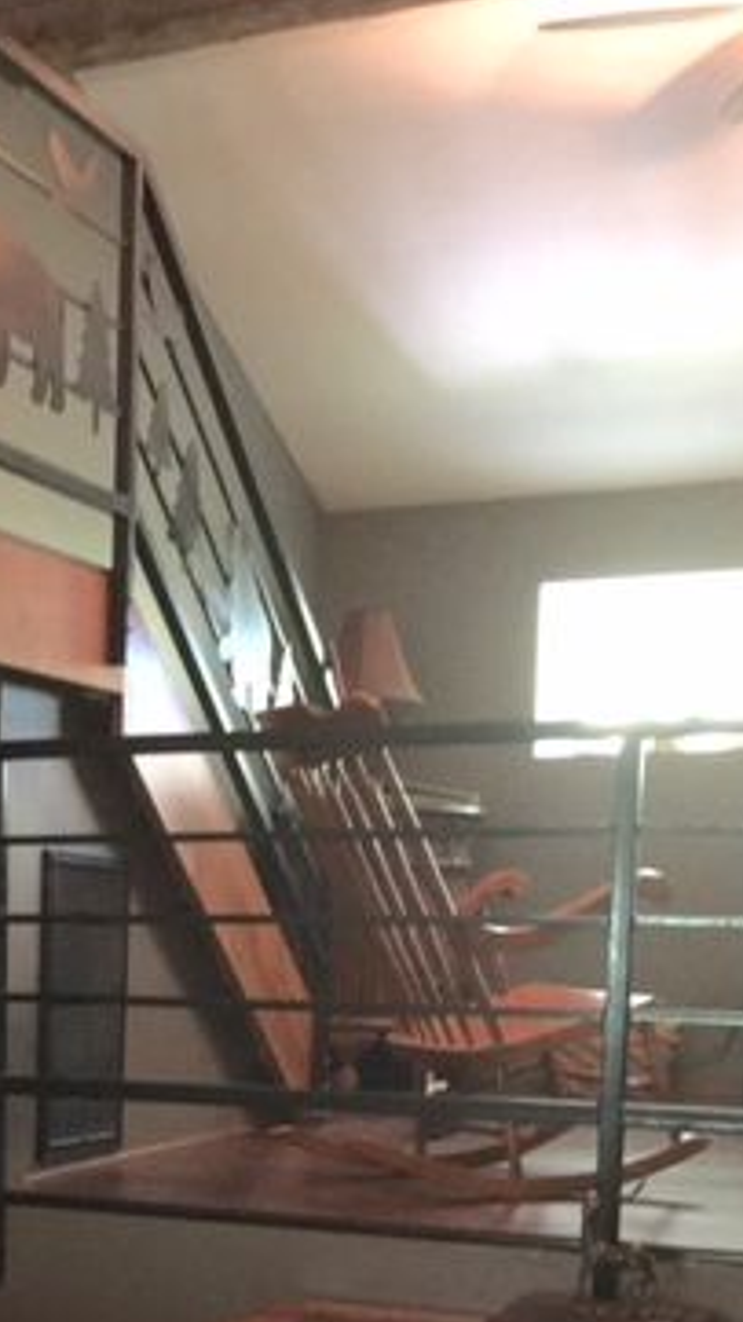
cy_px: 1121
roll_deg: -0.7
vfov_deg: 35.6
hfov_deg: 21.0
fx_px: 1962
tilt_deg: -5.7
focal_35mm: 56
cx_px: 70
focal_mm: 4.15
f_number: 2.2
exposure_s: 1/15
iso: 400
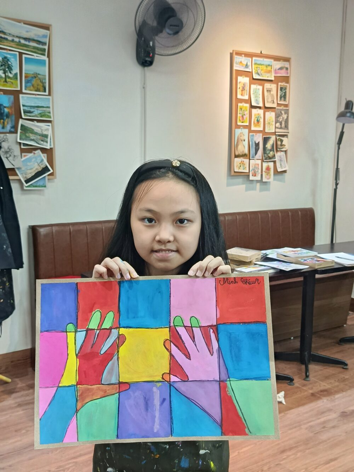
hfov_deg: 36.8
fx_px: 532
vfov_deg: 47.9
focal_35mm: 39
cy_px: 236
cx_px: 177
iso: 492
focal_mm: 5.24
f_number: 1.7
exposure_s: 1/100
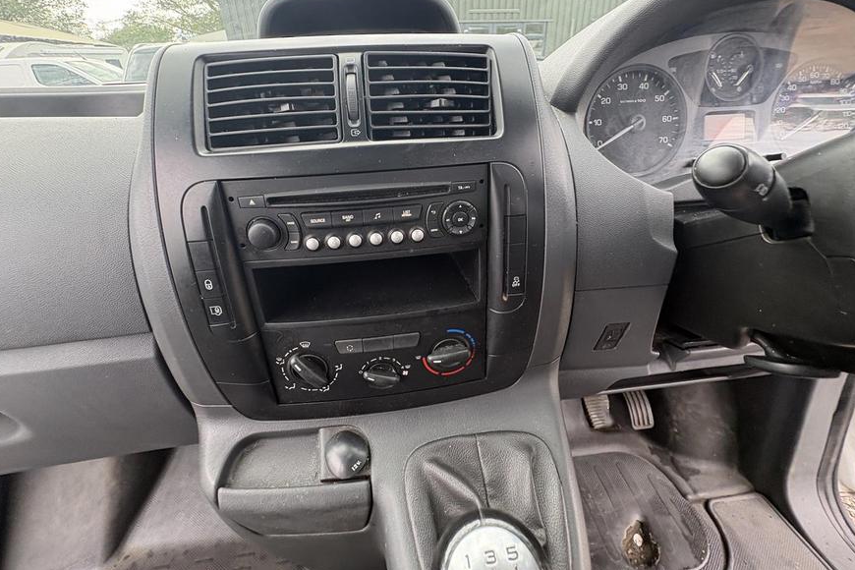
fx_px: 356
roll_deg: -3.9
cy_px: 244
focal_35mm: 15
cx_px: 433
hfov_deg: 100.4
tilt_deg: -25.5
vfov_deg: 76.9
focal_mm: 2.22
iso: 160
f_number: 2.2
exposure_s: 1/99
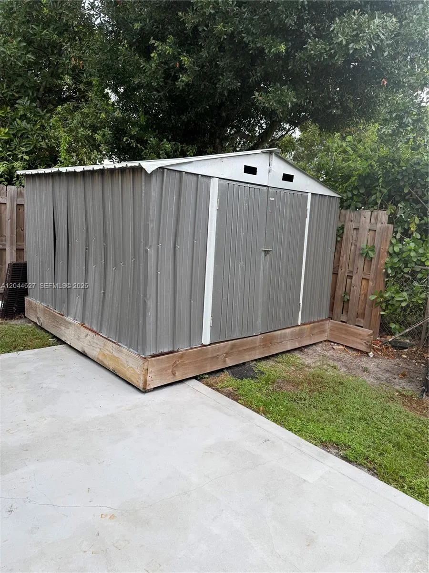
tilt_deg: -8.8
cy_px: 286
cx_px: 214
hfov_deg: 56.8
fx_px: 397
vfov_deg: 71.6
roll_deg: -3.8
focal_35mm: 24
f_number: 1.78
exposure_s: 1/270
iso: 64
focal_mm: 6.76
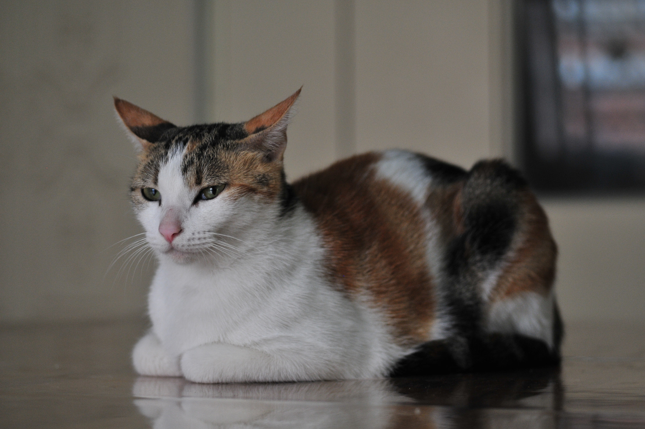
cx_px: 322
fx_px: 1476
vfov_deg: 16.5
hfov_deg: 24.6
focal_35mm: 82
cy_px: 214
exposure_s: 1/13
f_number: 2.8
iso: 400
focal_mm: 55
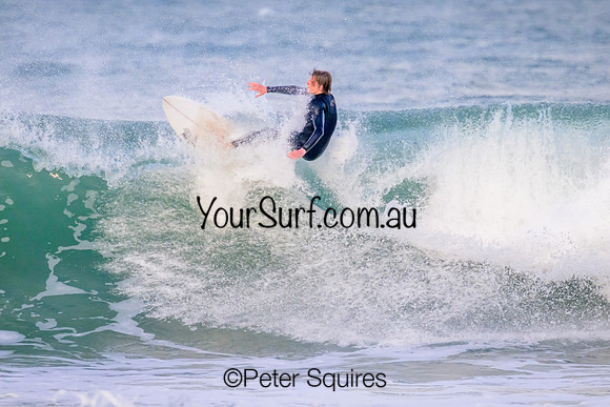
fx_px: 14544
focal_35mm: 858
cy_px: 198
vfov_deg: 1.6
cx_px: 313
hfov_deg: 2.4
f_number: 11
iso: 4500
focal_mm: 800
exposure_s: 1/2000
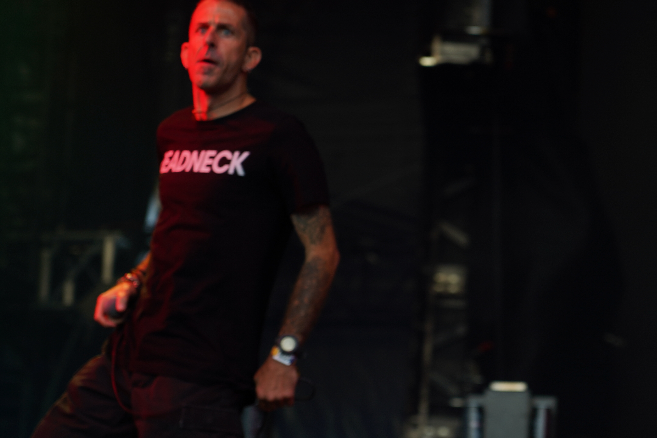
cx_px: 407
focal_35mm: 146
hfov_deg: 14.0
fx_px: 2664
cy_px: 218
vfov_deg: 9.4
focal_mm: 105
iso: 100
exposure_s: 1/125
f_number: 4
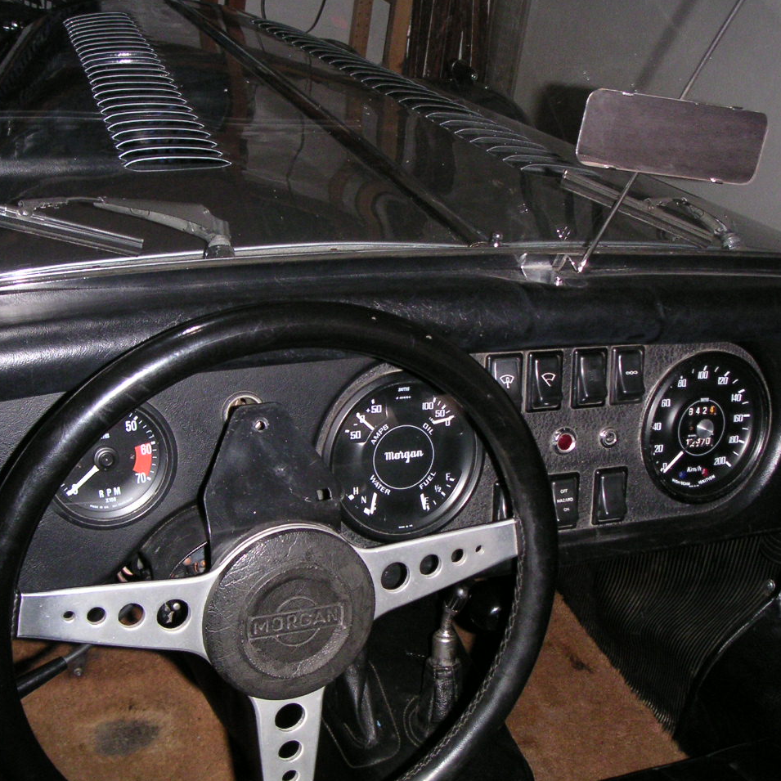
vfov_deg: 37.6
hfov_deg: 37.5
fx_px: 1149
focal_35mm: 45
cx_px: 406
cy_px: 391
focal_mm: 6
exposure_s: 1/45
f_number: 2.8
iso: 160
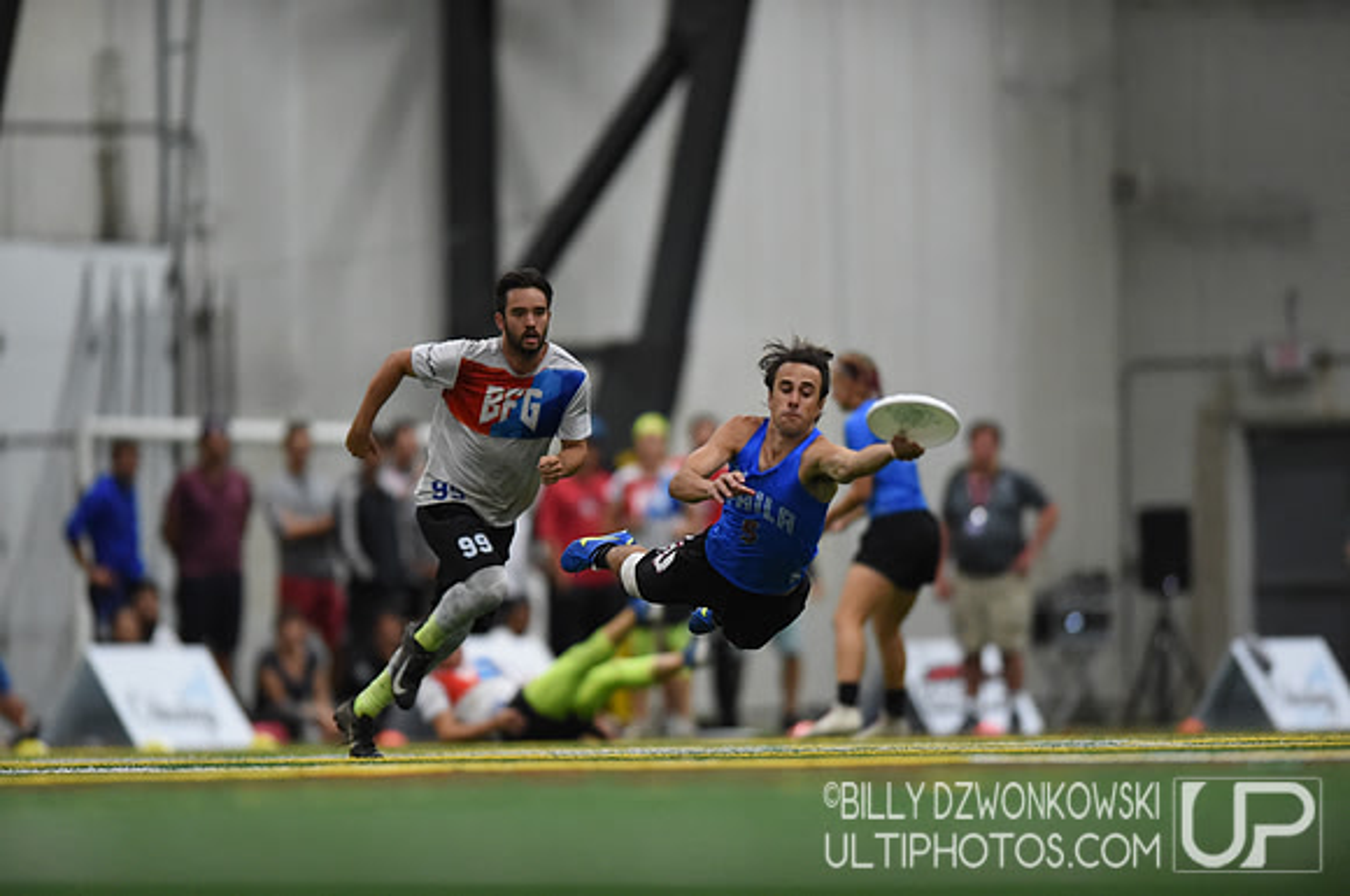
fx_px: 14979
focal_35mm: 400
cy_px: 448
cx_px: 675
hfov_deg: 5.2
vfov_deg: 3.4
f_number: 2.8
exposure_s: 1/640
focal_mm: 400
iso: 10000
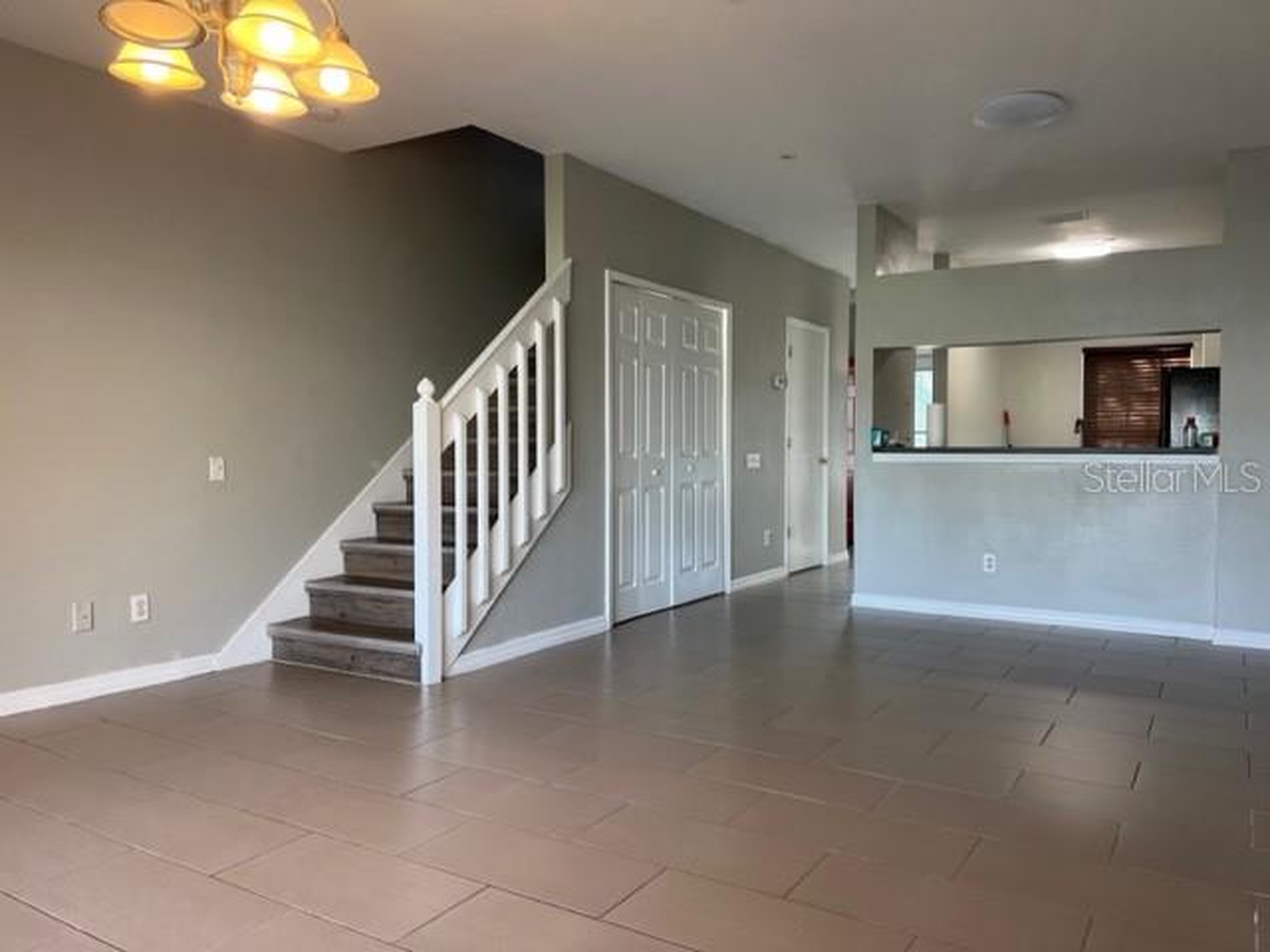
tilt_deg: -1.8
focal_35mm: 26
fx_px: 954
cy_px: 476
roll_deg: +0.0
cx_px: 635
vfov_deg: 53.1
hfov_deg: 67.3
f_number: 1.5
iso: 80
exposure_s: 1/60
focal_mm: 5.7
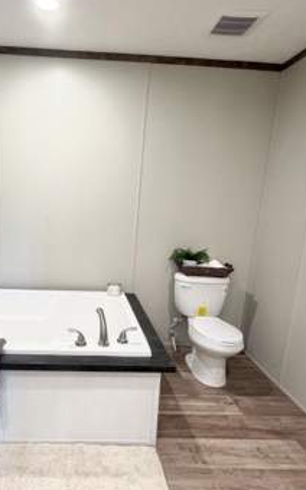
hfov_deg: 55.7
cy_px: 250
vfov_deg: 82.3
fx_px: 280
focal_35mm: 21
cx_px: 95
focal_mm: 2.22
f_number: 2.2
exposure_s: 1/120
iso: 320
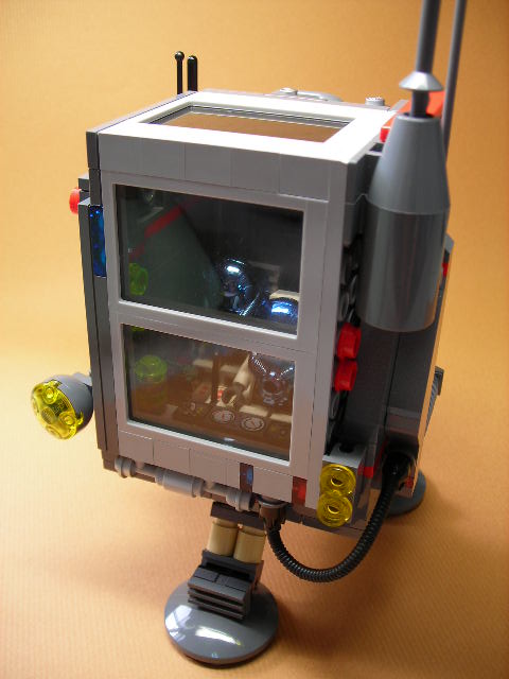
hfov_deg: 37.7
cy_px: 340
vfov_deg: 49.0
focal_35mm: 38
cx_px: 254
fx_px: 745
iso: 50
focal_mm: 6.3
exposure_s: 1/37.1
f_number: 3.2
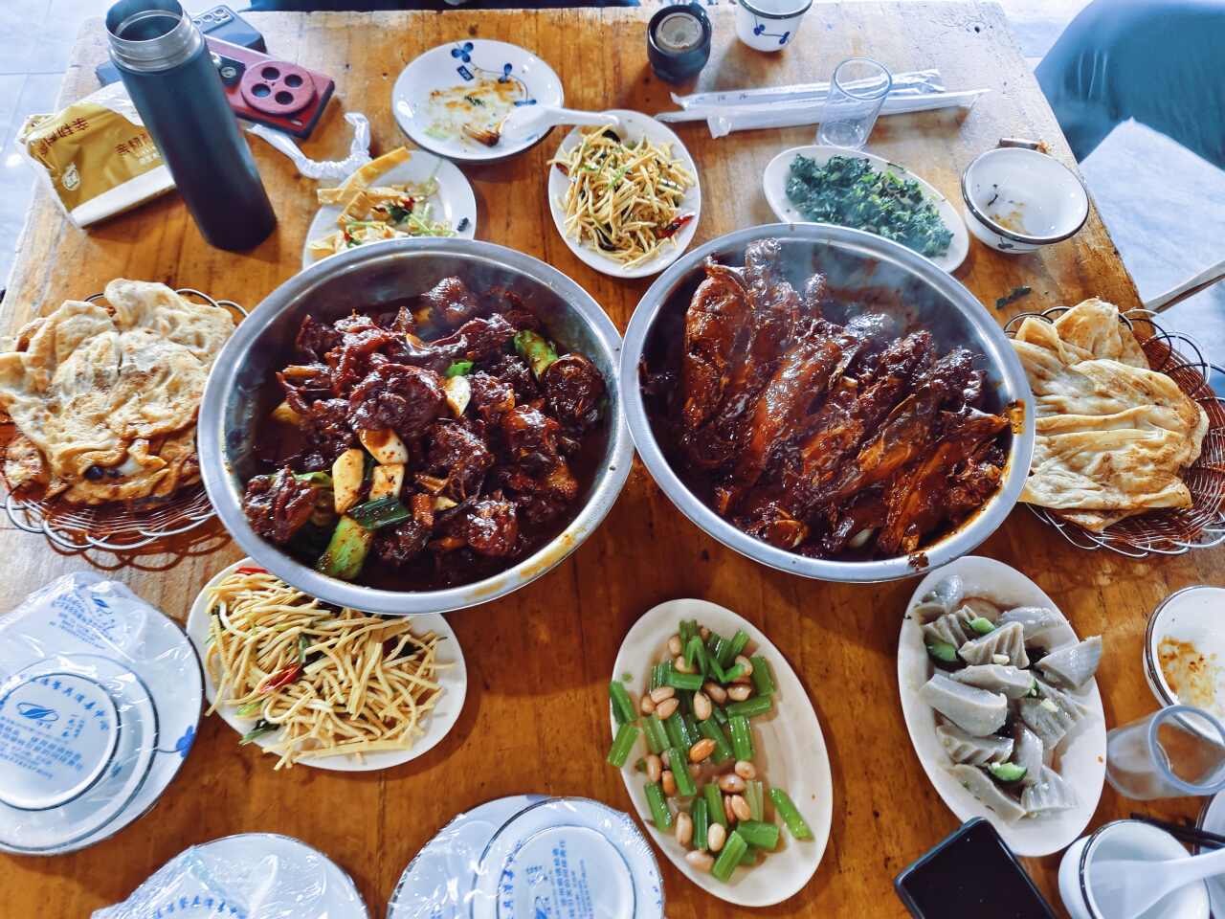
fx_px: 814
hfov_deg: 73.9
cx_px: 612
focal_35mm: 23
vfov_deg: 58.9
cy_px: 460
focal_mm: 5.5
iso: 282
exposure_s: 1/50
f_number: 1.75
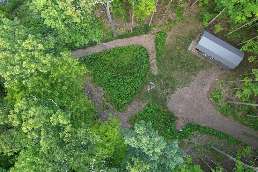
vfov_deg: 57.2
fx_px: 158
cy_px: 86
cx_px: 129
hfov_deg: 78.6
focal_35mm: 22
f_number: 2.8
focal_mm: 8.38
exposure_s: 1/30
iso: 100
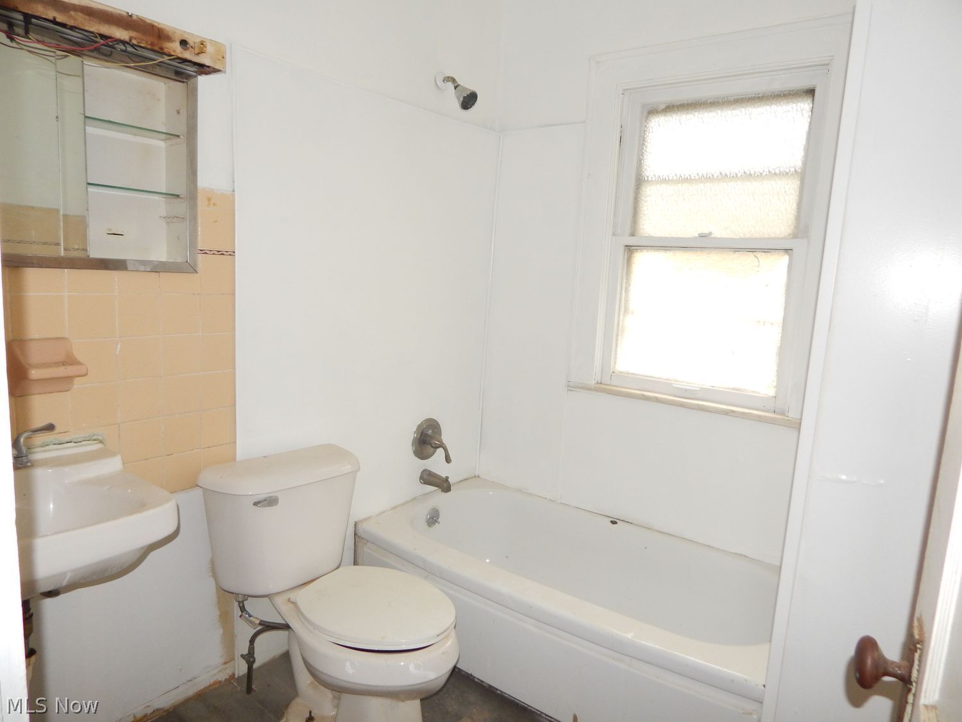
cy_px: 361
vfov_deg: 58.9
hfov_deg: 73.9
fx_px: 639
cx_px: 481
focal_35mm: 23
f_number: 3
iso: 200
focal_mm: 4
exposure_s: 1/30
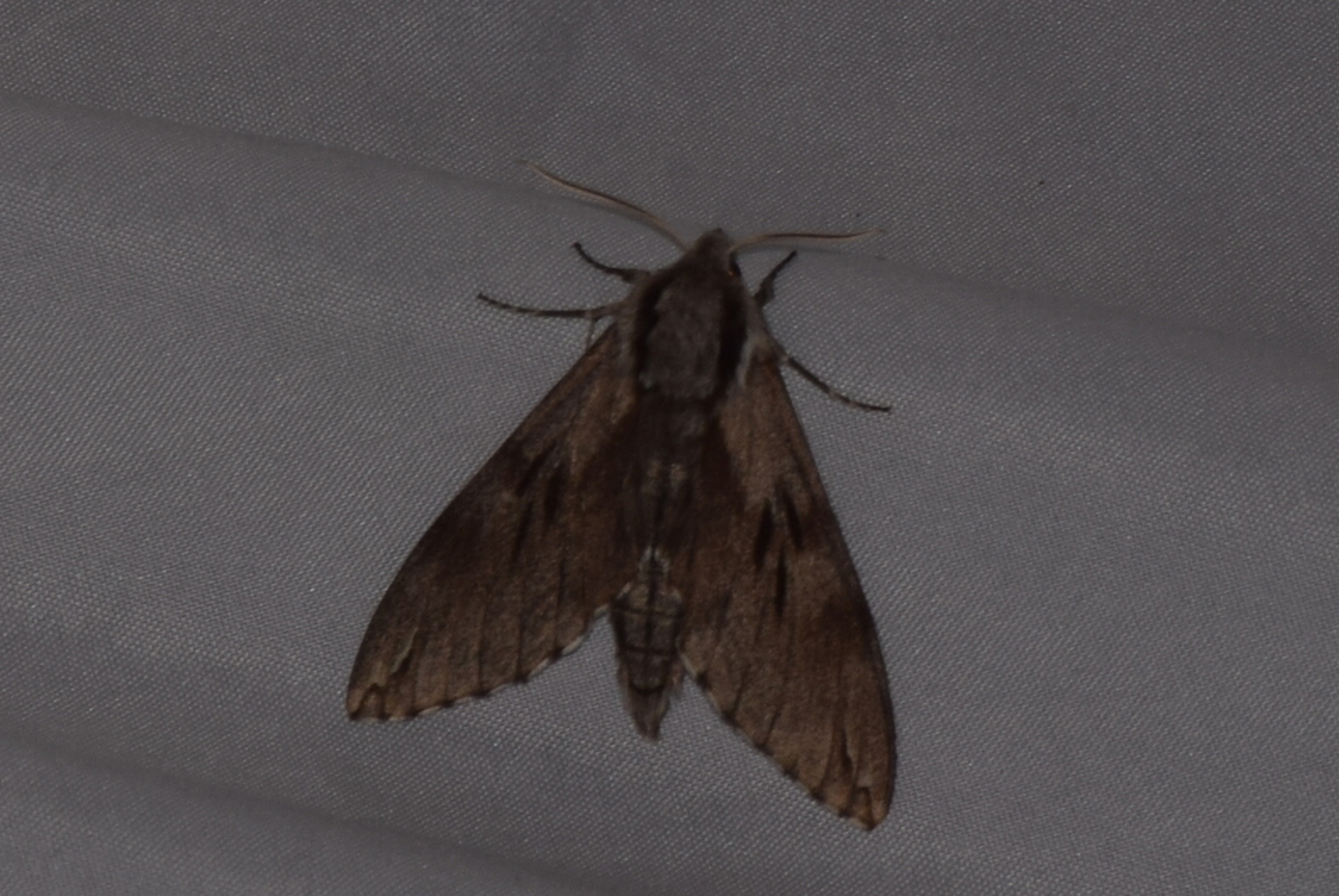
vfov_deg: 6.6
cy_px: 448
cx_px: 670
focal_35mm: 210
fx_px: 7818
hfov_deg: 9.8
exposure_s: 1/160
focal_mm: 140
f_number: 13
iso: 100
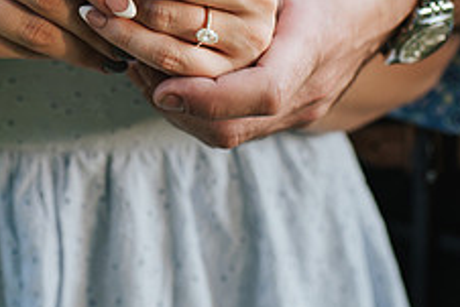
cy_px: -42
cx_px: 54
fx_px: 1330
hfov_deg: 19.3
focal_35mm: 104
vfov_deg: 12.9
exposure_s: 1/500
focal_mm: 35
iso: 400
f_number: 2.8
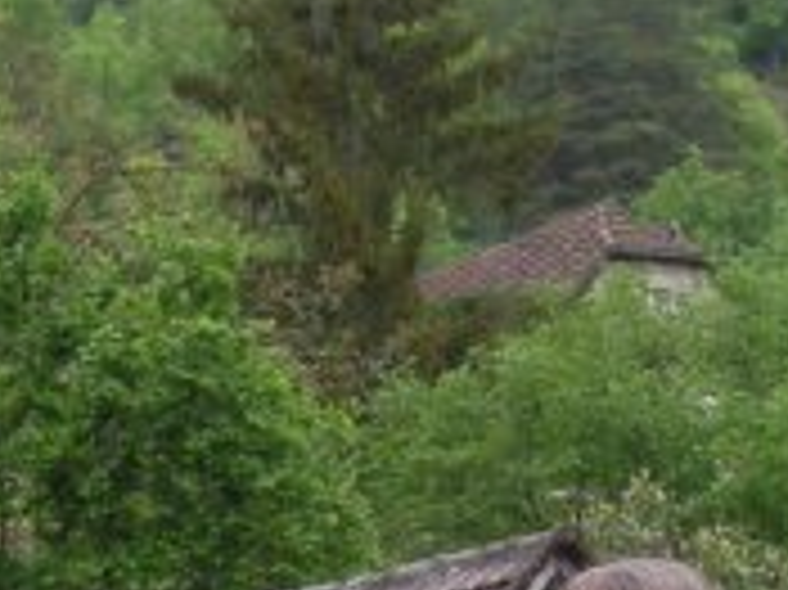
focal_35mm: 160
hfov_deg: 12.4
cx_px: 342
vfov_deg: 8.8
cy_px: 1162
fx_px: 3640
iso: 50
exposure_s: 1/280
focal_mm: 5.7
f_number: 2.8
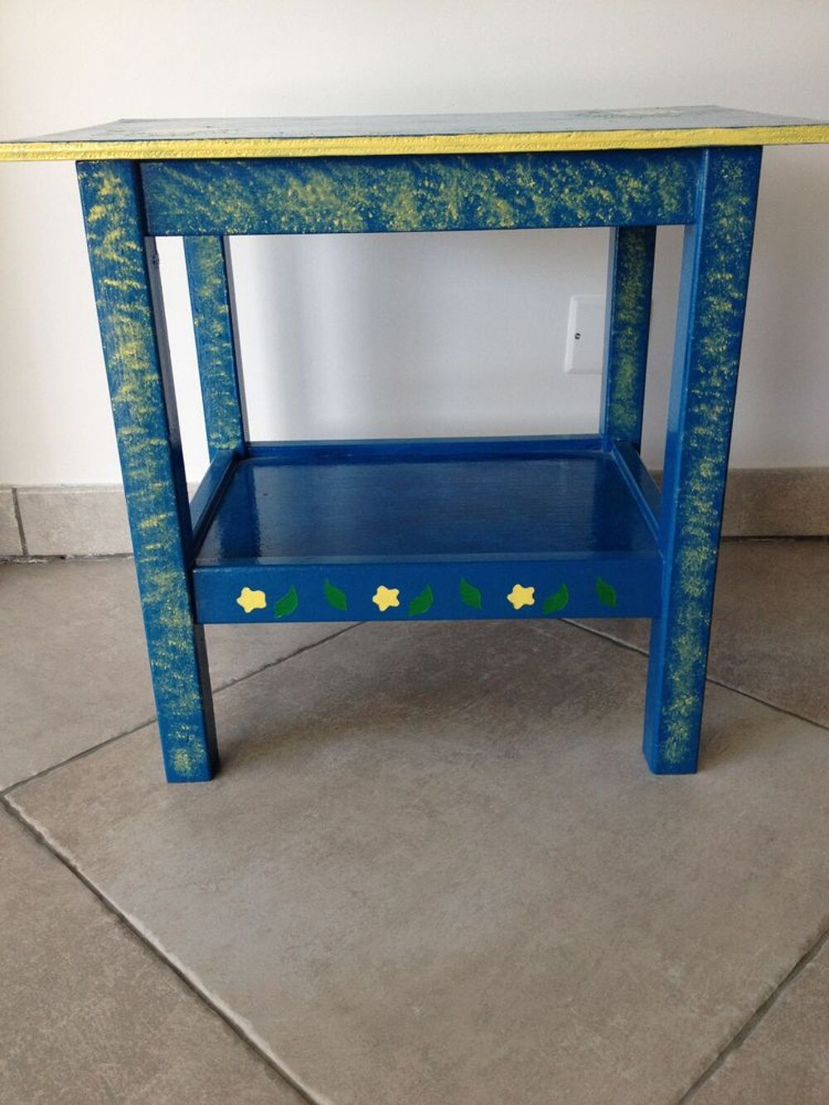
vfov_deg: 52.6
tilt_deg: -23.6
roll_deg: +1.1
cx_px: 414
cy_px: 552
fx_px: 1117
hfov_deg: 40.7
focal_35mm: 35
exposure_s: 1/60
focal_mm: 4.28
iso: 64
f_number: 2.4
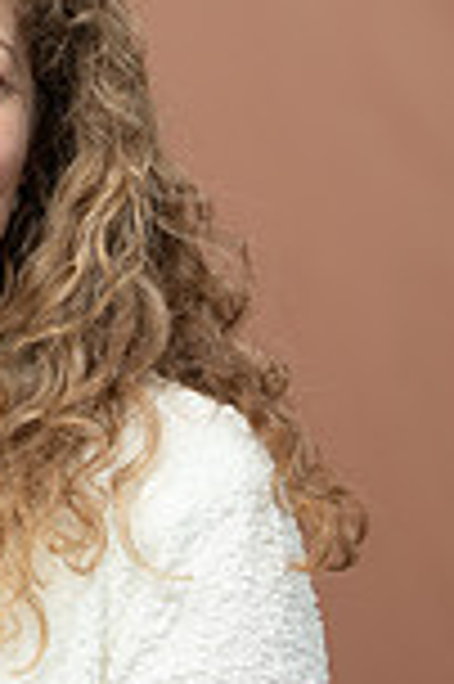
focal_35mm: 216
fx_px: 4095
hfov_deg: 6.3
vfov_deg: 9.5
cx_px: -103
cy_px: 576
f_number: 4
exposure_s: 1/160
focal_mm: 73
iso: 320
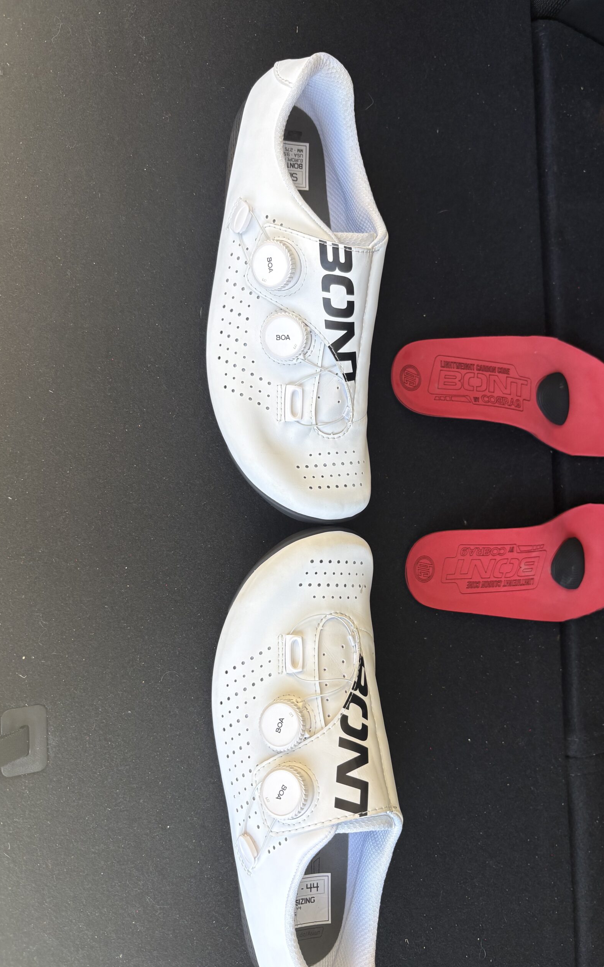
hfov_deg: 44.5
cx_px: 328
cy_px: 491
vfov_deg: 66.5
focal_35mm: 28
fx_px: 737
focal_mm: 5.96
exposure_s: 1/298
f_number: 1.6
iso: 40
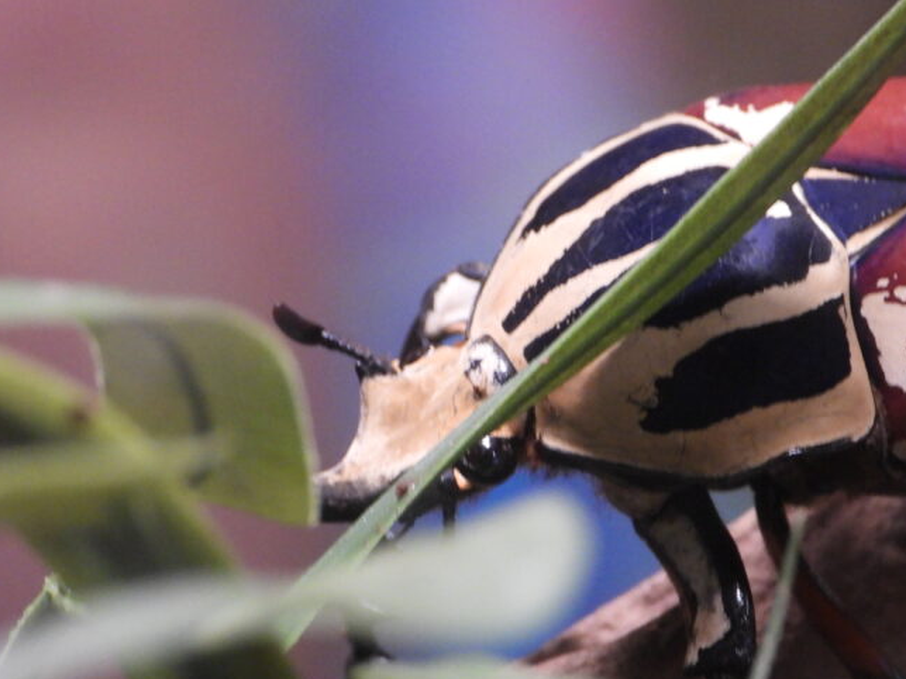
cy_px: 417
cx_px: 640
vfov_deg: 2.9
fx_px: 13346
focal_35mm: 510
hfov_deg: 3.9
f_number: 4.5
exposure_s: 1/30
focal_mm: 57.5
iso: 800
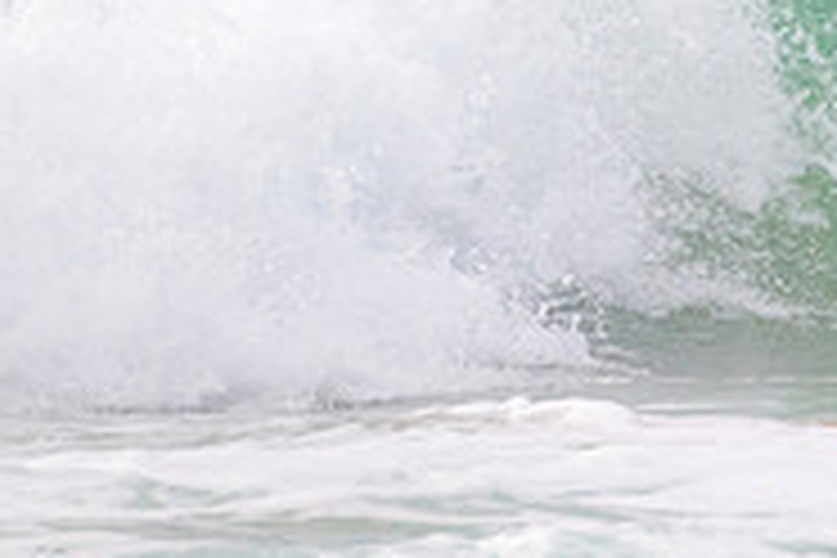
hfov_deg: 0.8
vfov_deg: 0.6
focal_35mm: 2497
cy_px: -187
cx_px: 1300
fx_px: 58051
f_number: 11
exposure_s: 1/2000
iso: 2000
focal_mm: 800
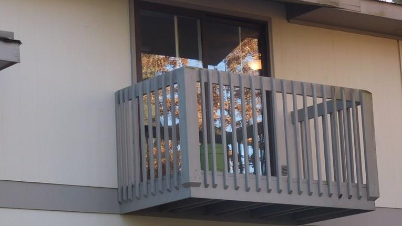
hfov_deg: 15.0
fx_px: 1524
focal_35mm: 143
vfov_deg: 8.5
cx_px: 206
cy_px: 133
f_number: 5
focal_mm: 17.7
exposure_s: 1/80
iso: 125
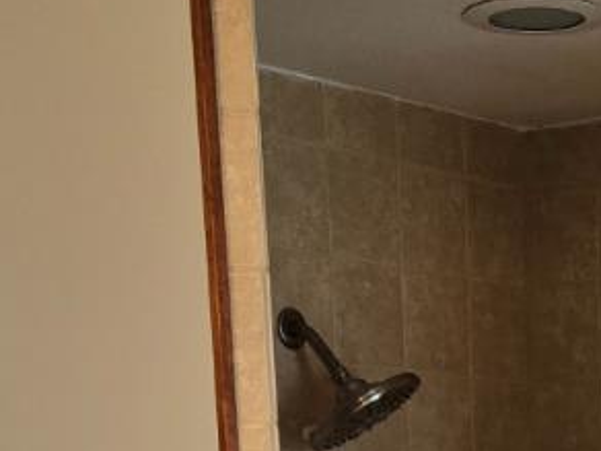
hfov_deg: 16.3
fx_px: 2049
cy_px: 994
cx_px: 638
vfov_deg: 11.0
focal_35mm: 118
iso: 80
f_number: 1.8
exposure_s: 1/120
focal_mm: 5.4
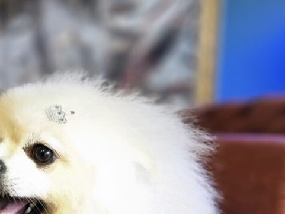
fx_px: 403
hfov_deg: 37.9
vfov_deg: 28.2
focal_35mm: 49
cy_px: 204
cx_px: 69
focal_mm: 5.4
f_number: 1.8
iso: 200
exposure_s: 1/170
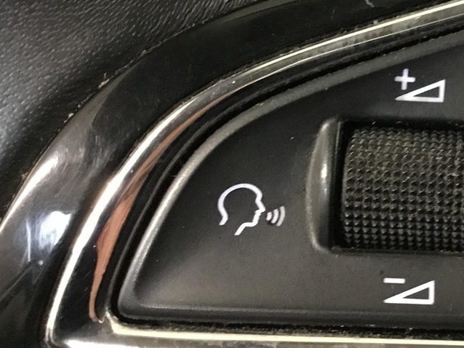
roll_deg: +2.3
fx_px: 938
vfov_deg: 20.8
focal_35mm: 70
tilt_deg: -30.0
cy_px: 79
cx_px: 493
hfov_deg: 26.0
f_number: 2.4
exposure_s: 1/17
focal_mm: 3.3
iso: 640
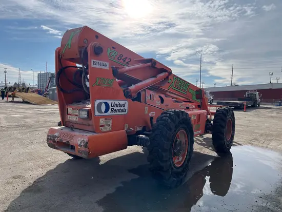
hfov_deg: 67.3
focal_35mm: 26
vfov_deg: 53.1
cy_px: 106
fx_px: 212
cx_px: 141
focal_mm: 5.1
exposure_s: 1/6897
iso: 50
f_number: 1.6
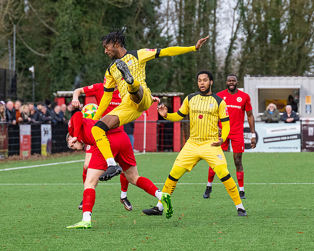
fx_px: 3005
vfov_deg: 4.8
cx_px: 98
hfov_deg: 6.0
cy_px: 106
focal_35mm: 323
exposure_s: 1/2000
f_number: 4
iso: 800
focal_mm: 125
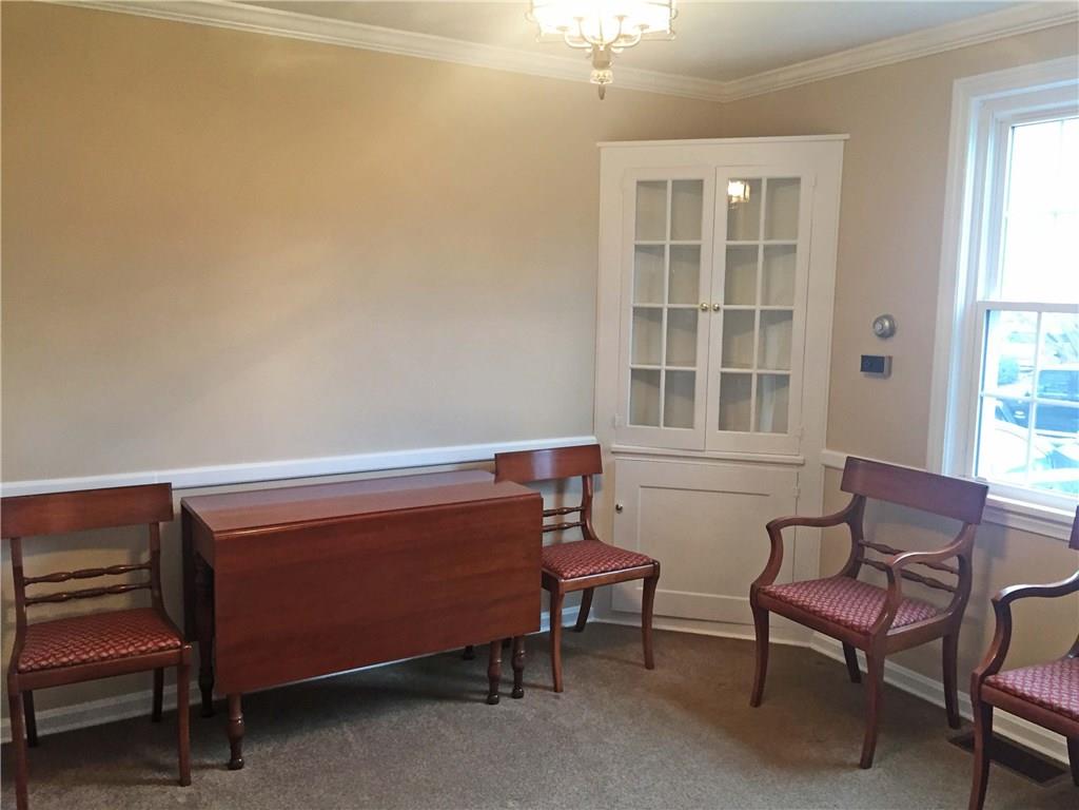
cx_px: 540
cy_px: 405
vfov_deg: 48.2
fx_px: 904
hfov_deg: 61.7
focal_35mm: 29
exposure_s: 1/30
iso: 125
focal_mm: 4.15
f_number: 2.2
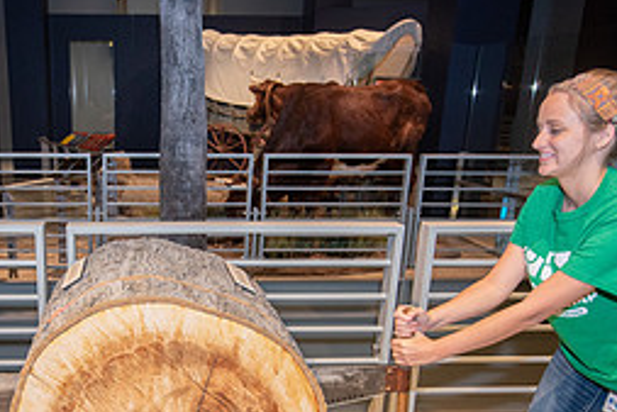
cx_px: 154
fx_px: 669
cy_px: 304
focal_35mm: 39
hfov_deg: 47.7
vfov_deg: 33.6
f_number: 3.2
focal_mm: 17
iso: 800
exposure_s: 1/200
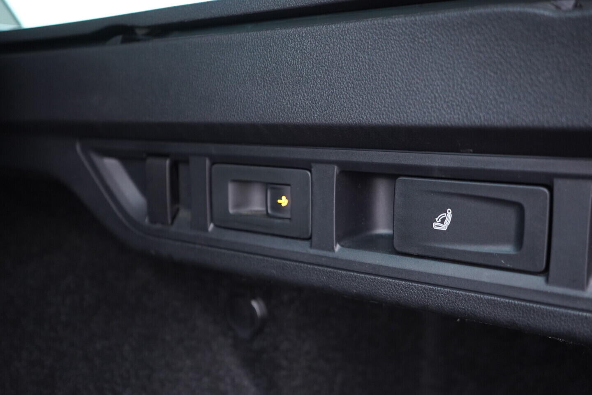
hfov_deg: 53.1
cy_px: 198
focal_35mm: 36
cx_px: 296
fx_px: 592
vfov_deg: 36.9
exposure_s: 1/40
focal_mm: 24
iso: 800
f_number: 2.8
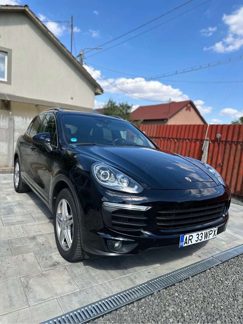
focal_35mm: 24
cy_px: 162
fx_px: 225
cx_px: 122
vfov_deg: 71.6
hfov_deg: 56.8
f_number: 1.78
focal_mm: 6.86
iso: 80
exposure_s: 1/2732
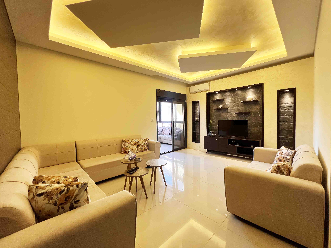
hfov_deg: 106.2
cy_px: 124
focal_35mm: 13
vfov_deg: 89.9
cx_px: 166
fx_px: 124
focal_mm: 1.57
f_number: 1.8
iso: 100
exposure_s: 1/99
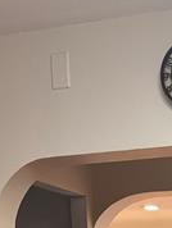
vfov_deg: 14.2
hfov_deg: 12.7
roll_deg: -0.5
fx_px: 740
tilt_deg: -12.1
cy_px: 478
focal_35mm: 112
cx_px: 235
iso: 125
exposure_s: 1/60
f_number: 1.6
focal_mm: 5.96
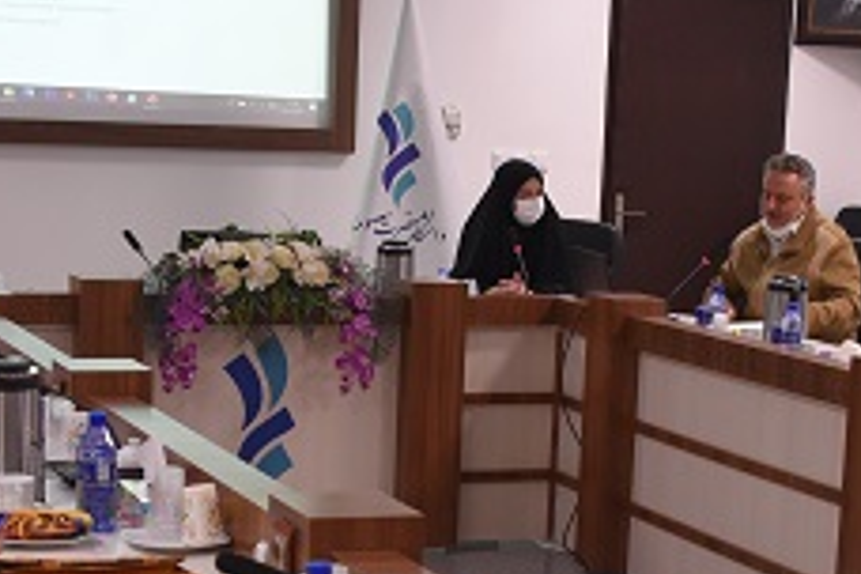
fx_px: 2224
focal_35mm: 93
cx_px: 536
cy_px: 561
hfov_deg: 21.9
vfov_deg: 14.5
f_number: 5.6
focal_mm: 32
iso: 2200
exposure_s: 1/125
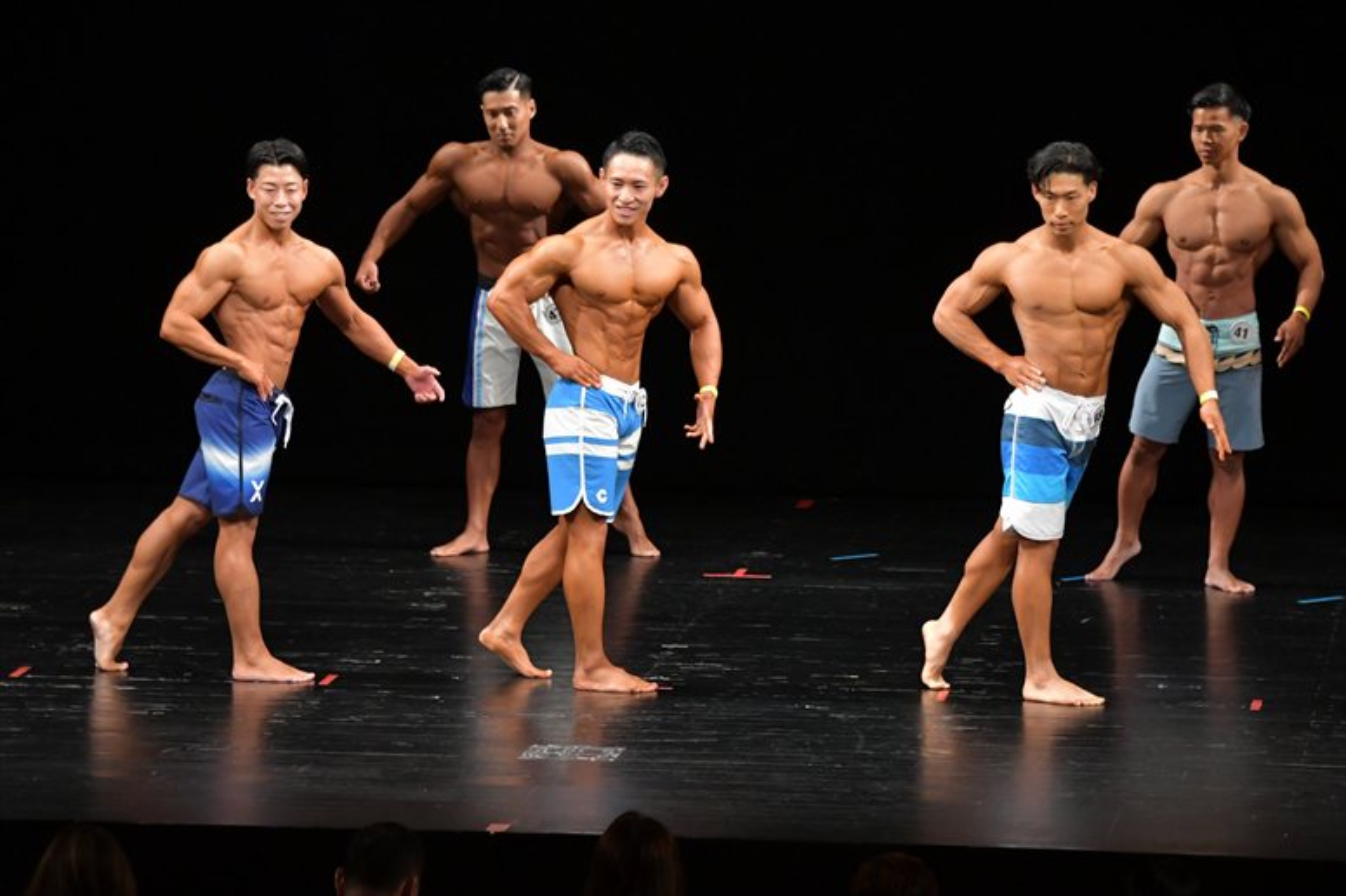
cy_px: 448
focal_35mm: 217
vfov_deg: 6.3
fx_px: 8110
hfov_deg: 9.5
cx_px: 673
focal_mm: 145
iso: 3200
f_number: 5.6
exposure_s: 1/400
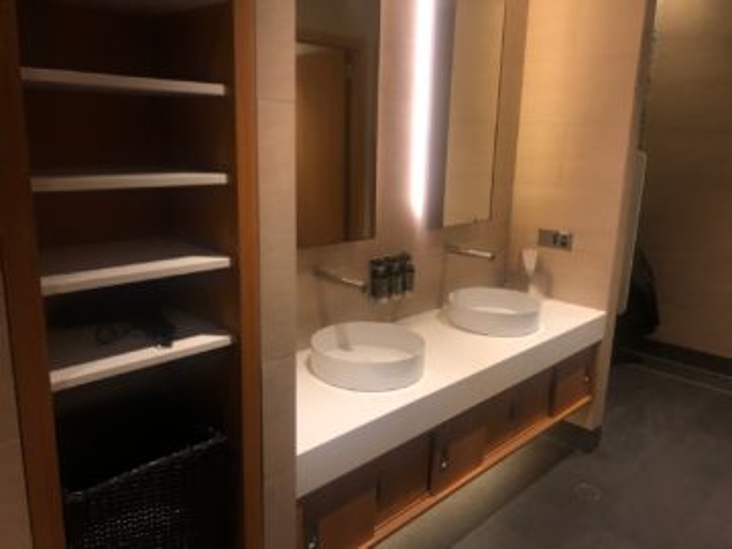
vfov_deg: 49.7
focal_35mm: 28
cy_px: 274
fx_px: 592
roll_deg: -0.7
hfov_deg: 63.4
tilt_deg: -13.3
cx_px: 366
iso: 100
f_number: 1.8
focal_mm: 4
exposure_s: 1/17
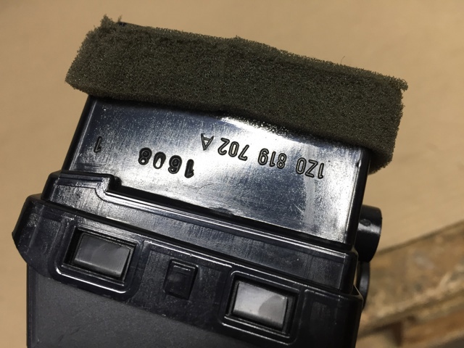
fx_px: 389
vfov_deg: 48.2
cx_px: 232
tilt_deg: -48.9
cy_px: 174
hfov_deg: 61.7
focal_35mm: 29
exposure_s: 1/33
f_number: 2.2
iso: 50
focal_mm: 4.15
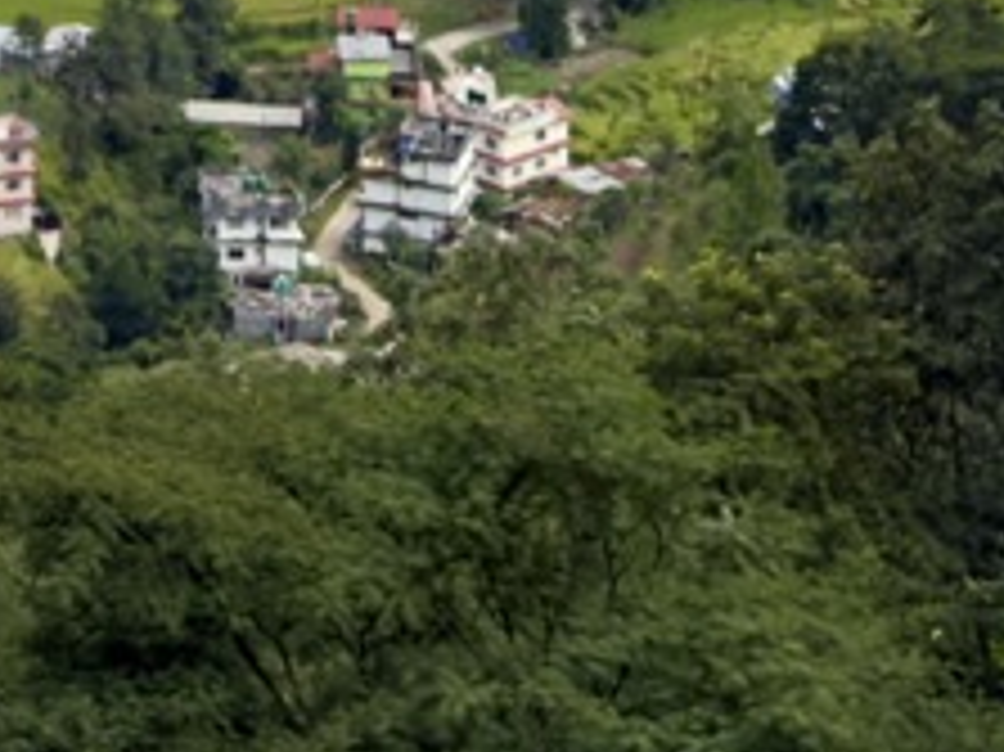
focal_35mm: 172
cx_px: -464
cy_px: -1846
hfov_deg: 11.1
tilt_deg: +3.2
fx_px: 4986
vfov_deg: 7.2
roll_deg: -0.3
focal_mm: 6.76
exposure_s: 1/5882
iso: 64
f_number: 1.78
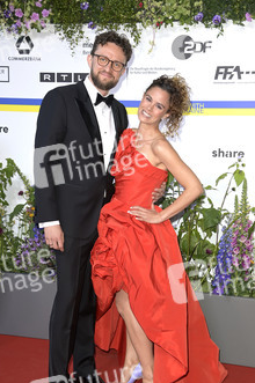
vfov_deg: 27.0
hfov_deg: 18.1
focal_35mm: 75
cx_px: 122
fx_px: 798
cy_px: 219
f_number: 6.3
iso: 640
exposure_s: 1/250
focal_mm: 62
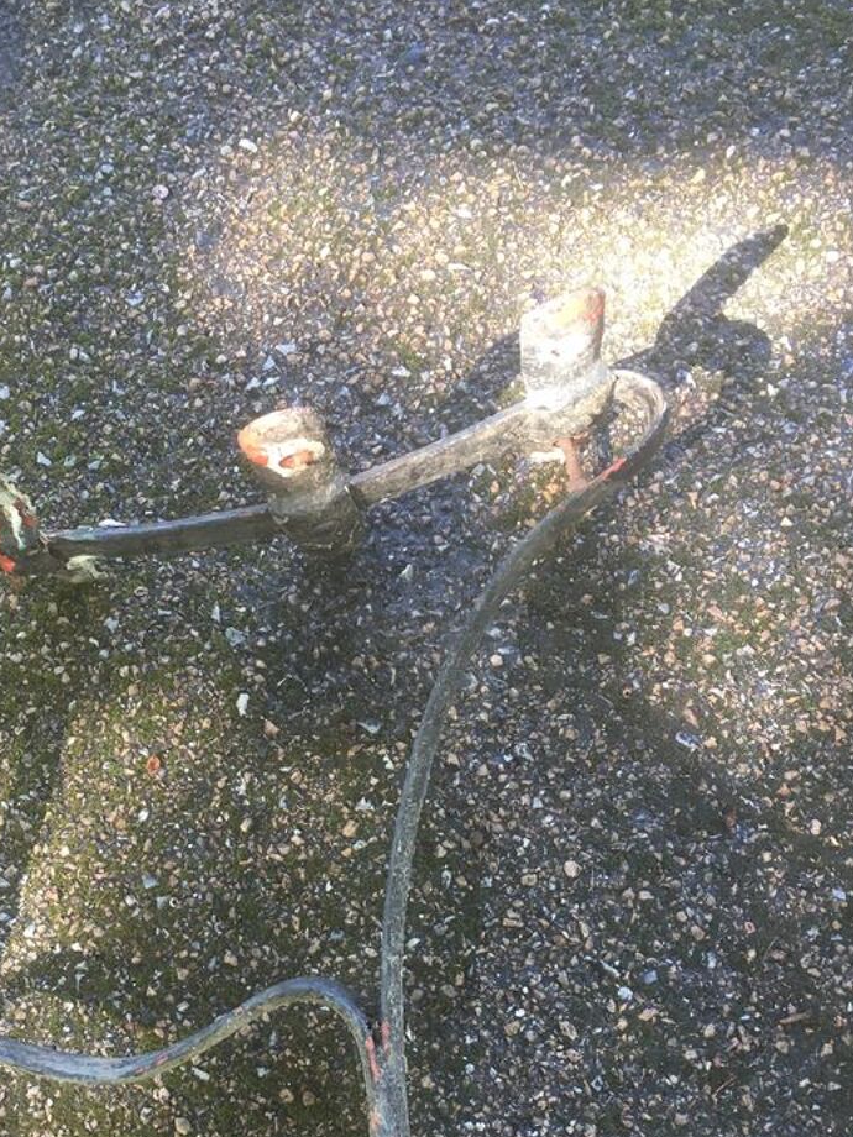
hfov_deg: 33.9
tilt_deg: -69.6
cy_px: 762
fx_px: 1380
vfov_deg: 44.1
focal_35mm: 42
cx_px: 252
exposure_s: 1/33
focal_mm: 4.15
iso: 50
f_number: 2.2
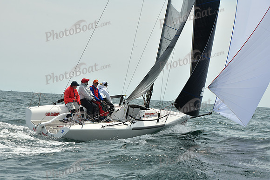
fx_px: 713
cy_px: 90
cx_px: 135
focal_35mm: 95
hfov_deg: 21.5
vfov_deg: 14.4
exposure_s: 1/1250
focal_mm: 95
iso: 320
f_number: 9
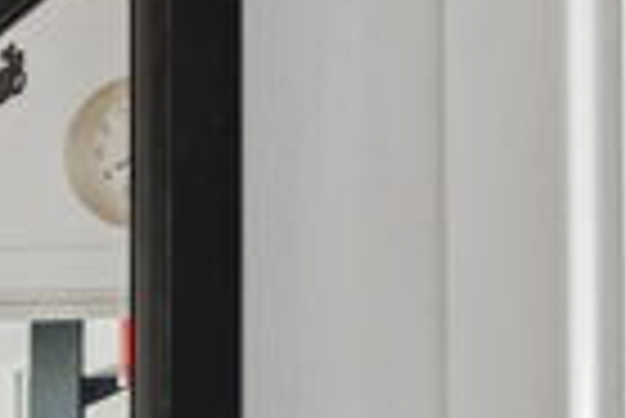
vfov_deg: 12.9
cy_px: 843
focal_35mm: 92
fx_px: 1601
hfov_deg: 14.2
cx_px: -910
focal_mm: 16
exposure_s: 1/5
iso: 160
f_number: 9
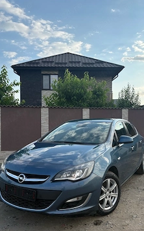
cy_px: 127
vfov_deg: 61.1
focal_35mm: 31
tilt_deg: +0.1
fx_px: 195
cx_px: 75
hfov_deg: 40.5
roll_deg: -0.7
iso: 50
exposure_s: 1/2364
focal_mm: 5.96
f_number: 1.6
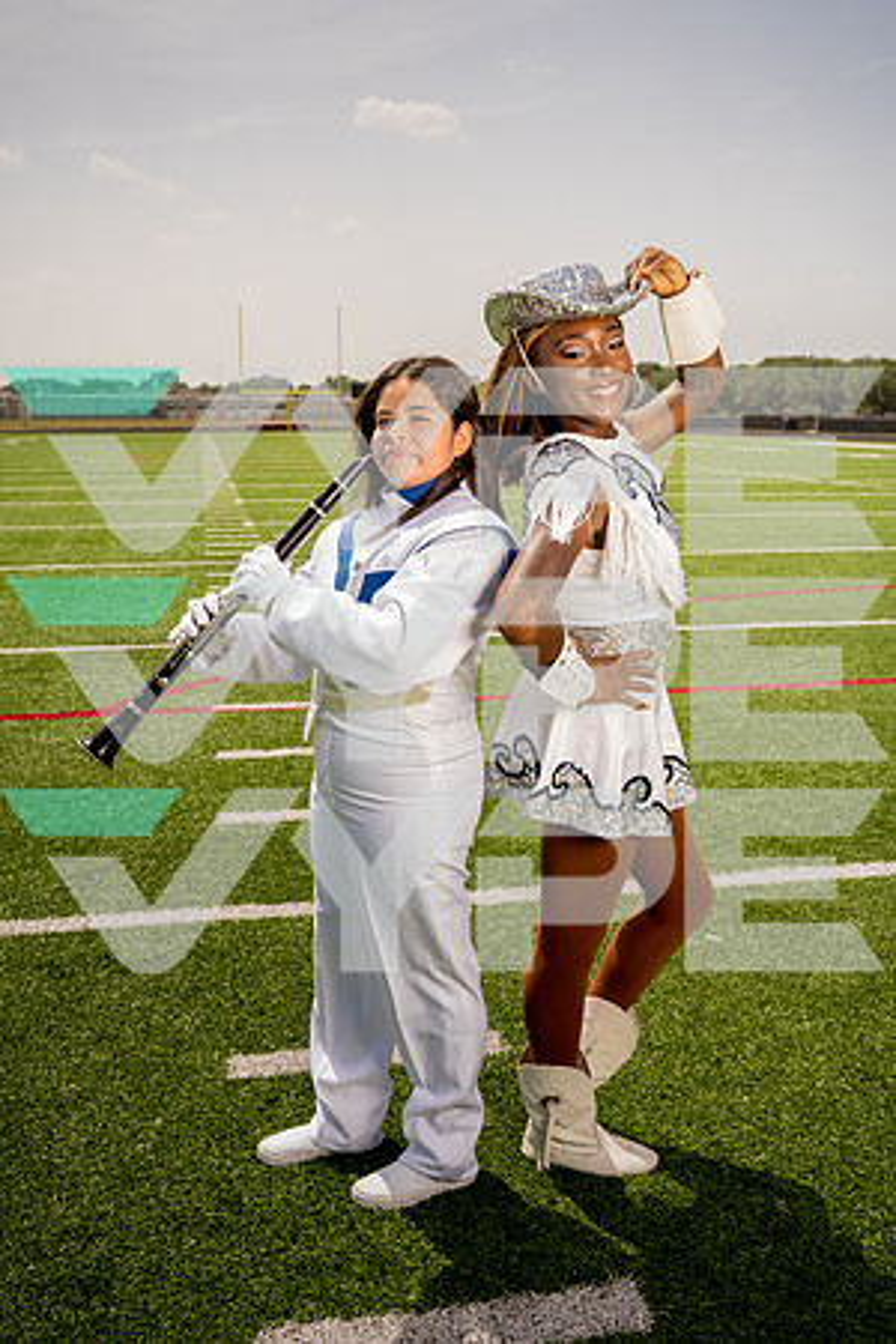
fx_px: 1344
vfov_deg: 53.1
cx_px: 448
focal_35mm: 36
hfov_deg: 36.9
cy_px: 672
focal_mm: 36
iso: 50
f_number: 7.1
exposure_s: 1/250
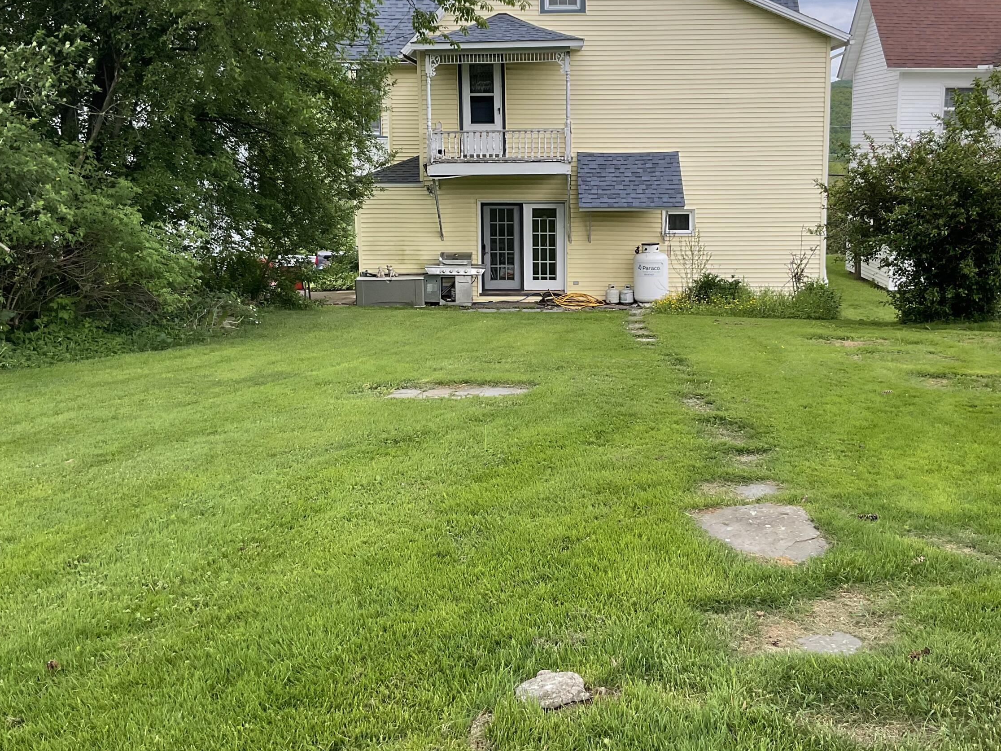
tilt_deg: -10.3
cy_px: 320
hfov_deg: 47.8
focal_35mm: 39
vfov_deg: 36.7
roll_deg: +0.2
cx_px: 555
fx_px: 1128
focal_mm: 3
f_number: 1.8
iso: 16
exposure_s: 1/419
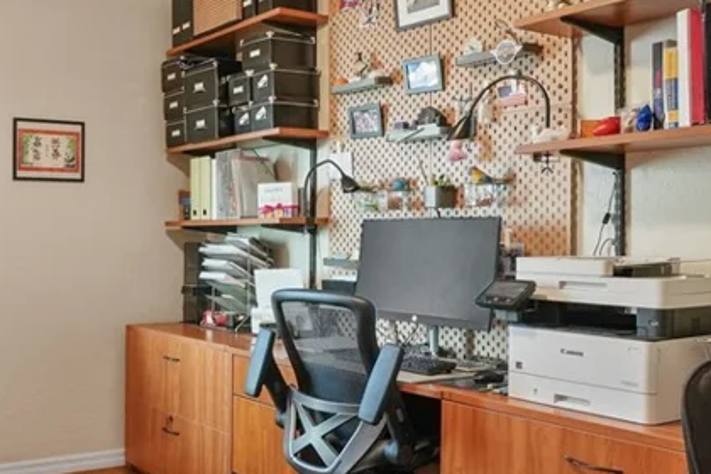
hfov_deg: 46.0
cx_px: 107
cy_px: 245
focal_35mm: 39
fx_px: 770
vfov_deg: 34.2
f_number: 9
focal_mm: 16
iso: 640
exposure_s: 1/2.5
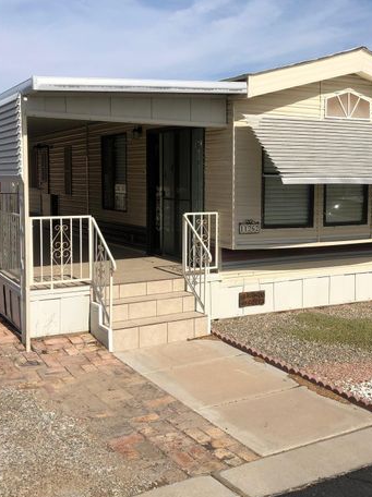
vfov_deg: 45.8
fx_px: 589
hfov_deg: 34.8
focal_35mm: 41
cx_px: 240
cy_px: 223
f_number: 1.8
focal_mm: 4
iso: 20
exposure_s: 1/4049
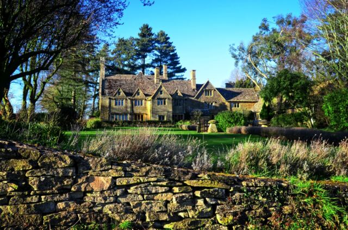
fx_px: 347
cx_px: 174
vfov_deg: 36.7
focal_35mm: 36
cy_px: 115
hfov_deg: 53.3
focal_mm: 24
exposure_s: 1/20
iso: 100
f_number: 16
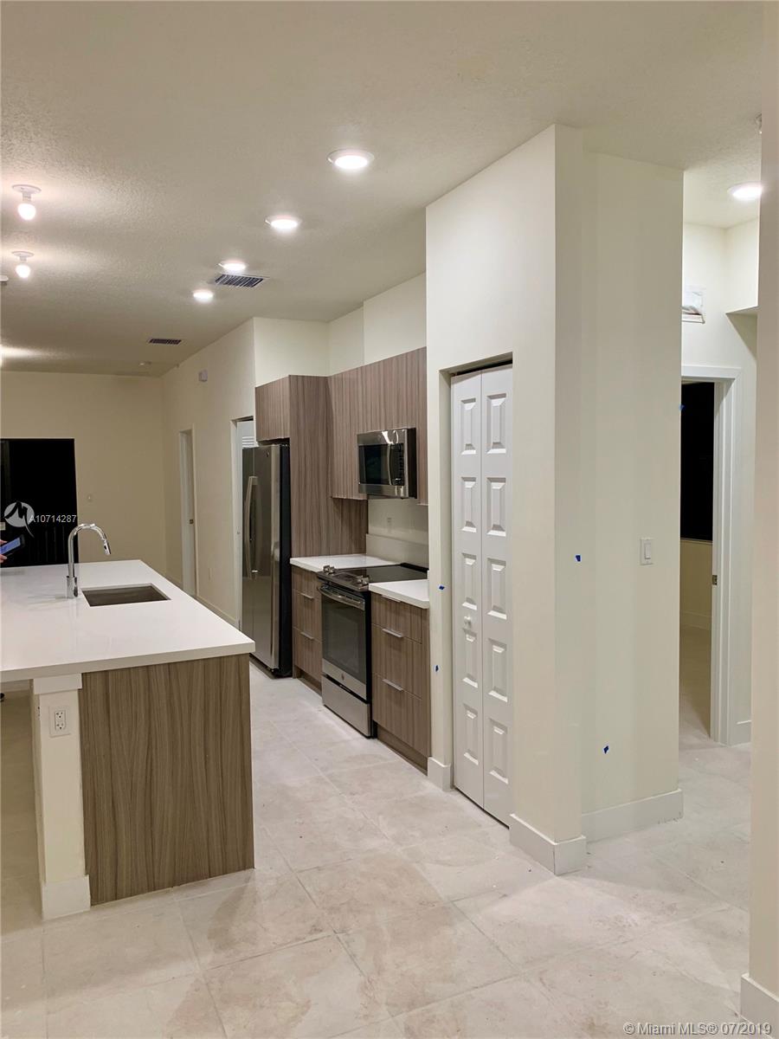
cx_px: 390
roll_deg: +1.6
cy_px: 520
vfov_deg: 67.3
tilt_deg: -2.2
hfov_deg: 53.1
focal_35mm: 26
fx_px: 780
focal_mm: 4.25
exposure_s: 1/60
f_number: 1.8
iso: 100
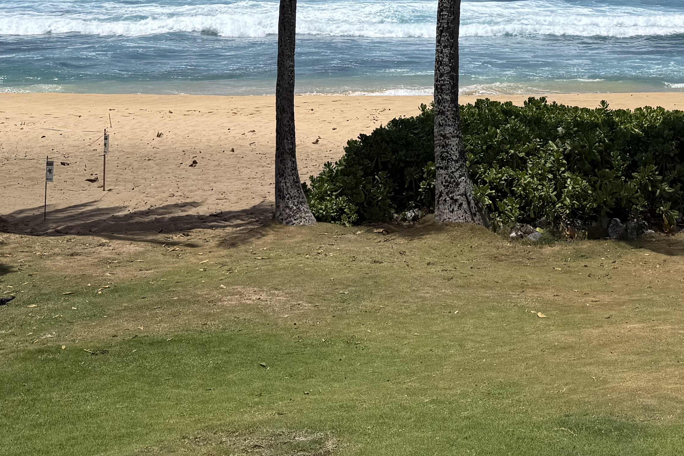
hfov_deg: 31.4
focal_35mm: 63
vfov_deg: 19.4
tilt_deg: +6.1
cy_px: -179
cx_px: 509
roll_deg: -0.9
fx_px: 1197
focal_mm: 6.76
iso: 80
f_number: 1.78
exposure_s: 1/10309
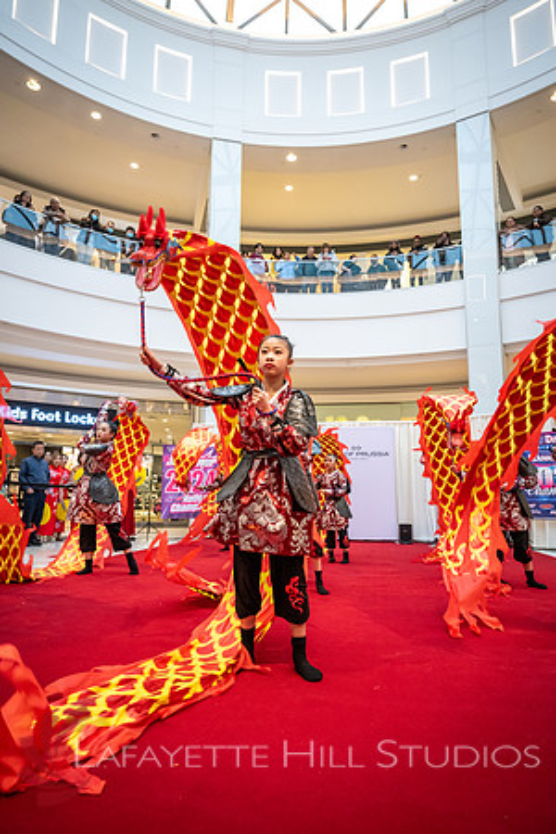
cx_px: 278
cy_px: 417
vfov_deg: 73.7
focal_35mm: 24
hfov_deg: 53.1
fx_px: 556
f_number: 4
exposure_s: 1/320
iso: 4000
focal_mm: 24
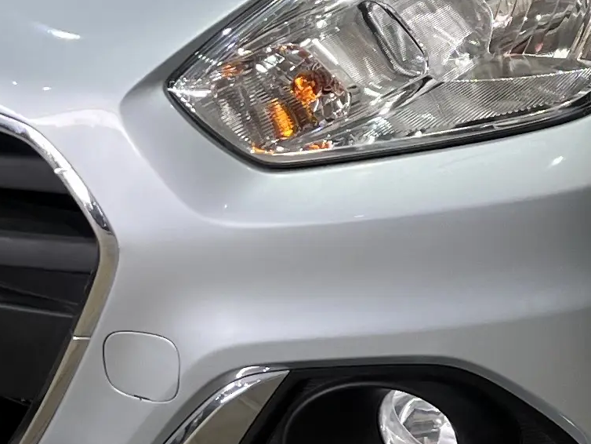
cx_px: 466
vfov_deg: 10.5
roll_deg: +0.5
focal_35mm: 139
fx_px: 2374
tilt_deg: -14.2
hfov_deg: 14.1
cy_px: -96
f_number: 1.5
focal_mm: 5.7
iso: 64
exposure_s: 1/120
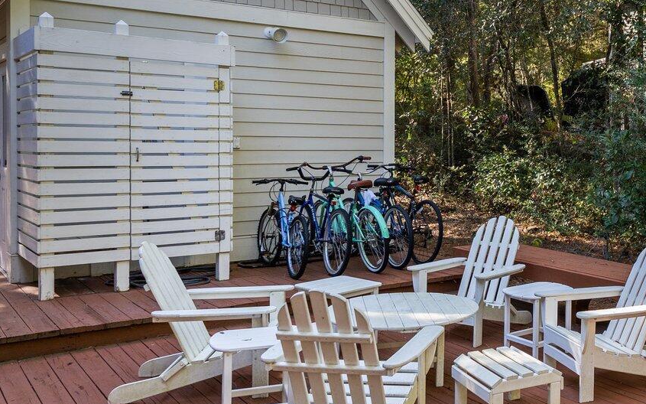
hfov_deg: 42.7
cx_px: 597
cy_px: 154
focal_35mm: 42
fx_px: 739
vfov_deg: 30.4
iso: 500
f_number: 5.6
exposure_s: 1/125
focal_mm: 17
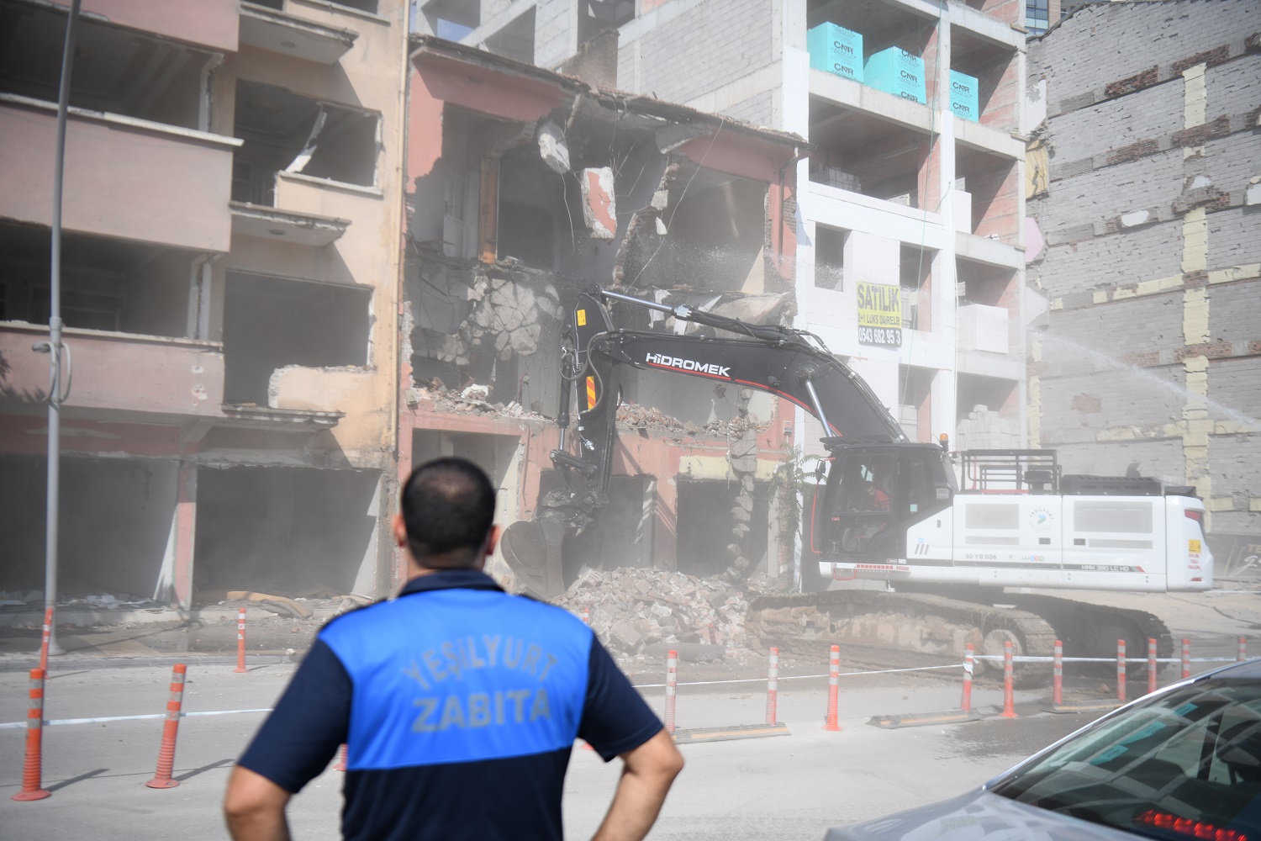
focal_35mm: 34
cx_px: 630
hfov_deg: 55.8
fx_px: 1191
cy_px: 420
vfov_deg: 38.9
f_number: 2.8
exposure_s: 1/2000
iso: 80
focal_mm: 34
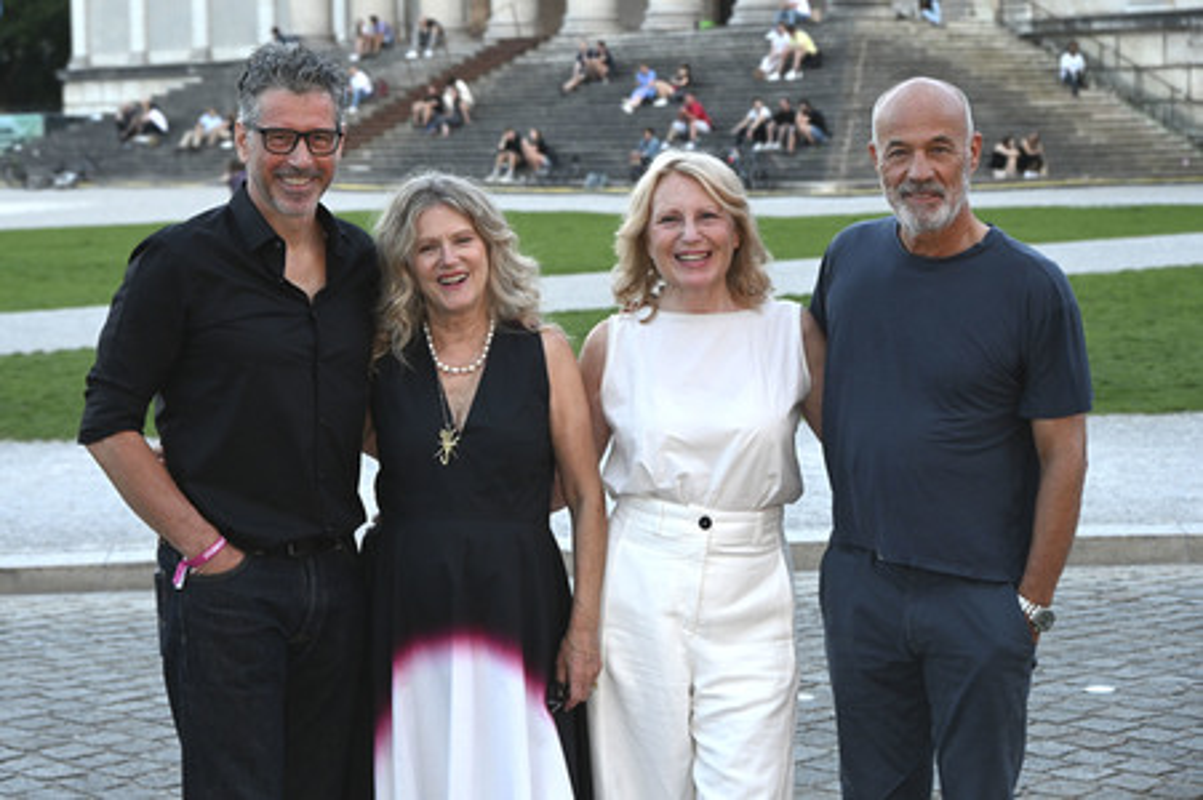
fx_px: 2671
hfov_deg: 25.4
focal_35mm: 80
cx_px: 602
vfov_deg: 17.0
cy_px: 400
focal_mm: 80
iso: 3200
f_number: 6.3
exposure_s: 1/160
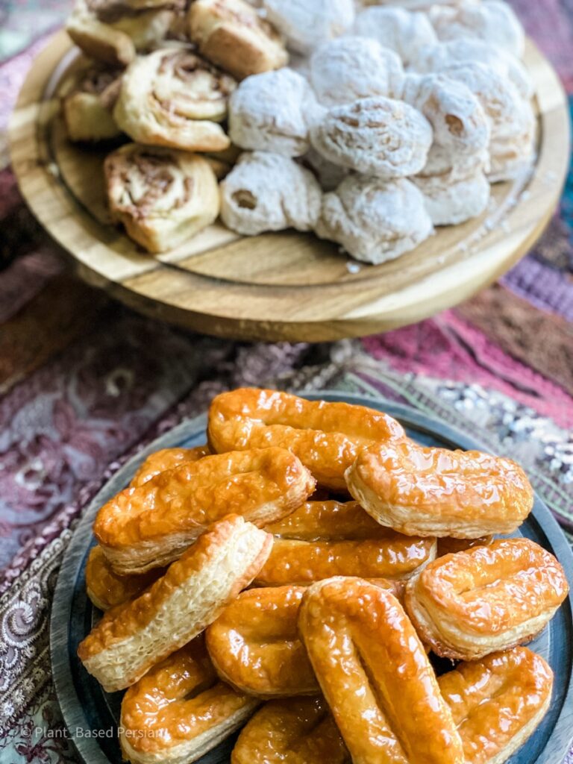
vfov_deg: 36.8
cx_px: 286
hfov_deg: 28.0
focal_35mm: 52
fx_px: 1148
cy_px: 382
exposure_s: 1/120
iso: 250
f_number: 2
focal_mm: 6
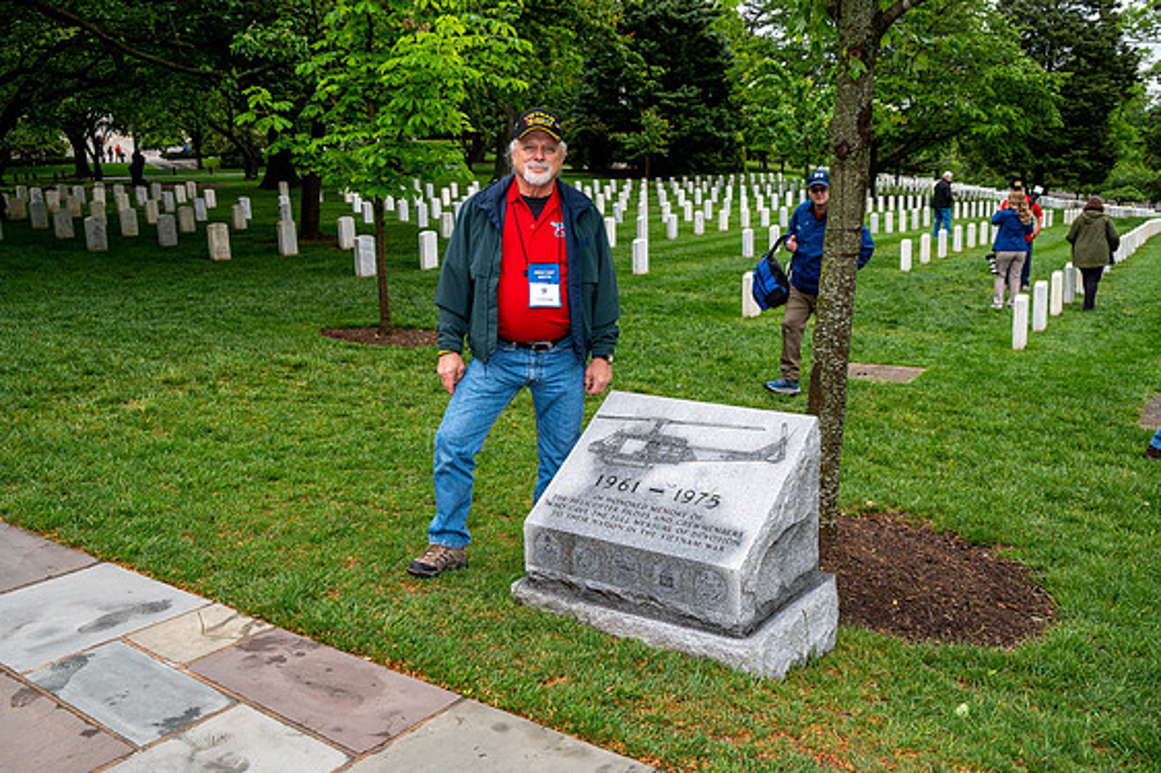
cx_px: 577
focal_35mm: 34
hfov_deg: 55.8
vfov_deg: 38.9
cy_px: 388
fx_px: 1096
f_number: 6.3
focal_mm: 33
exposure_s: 1/100
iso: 200
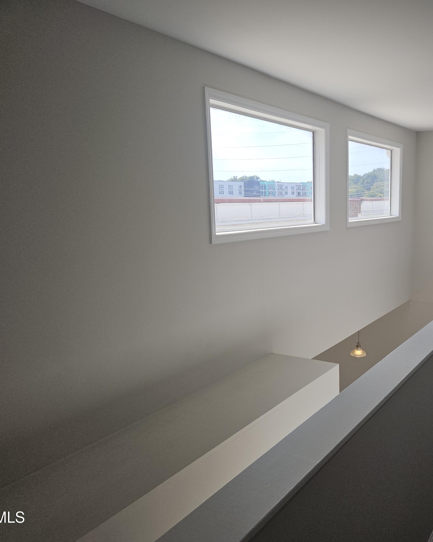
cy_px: 271
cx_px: 343
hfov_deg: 46.1
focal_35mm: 30
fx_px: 481
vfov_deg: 58.8
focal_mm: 5.4
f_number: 1.8
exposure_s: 1/752
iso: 25
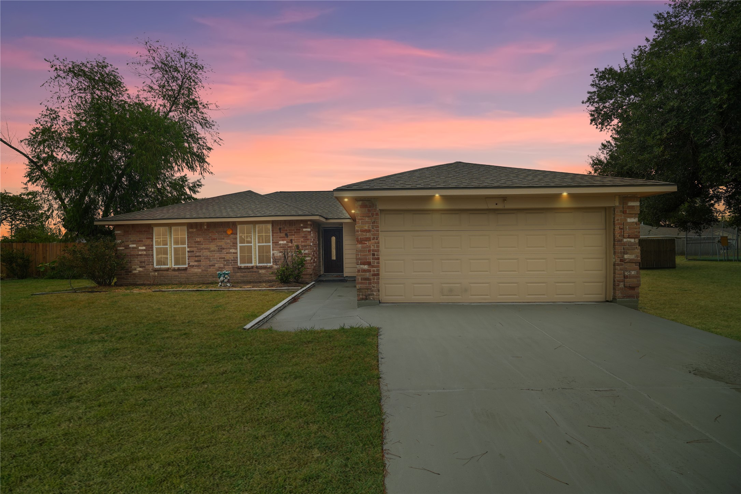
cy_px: 247
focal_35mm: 16
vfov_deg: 73.7
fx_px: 329
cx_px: 370
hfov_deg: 96.7
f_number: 4
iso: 80
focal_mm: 16
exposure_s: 1/250
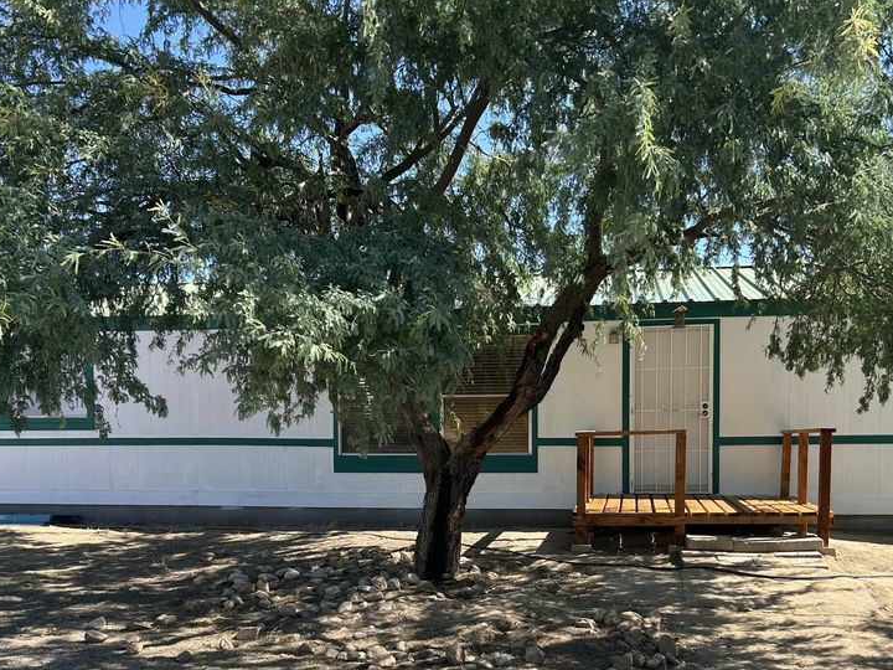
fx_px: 955
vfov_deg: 38.0
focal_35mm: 37
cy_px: 473
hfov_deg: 50.1
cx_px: 476
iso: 50
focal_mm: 5.7
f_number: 1.5
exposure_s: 1/1724
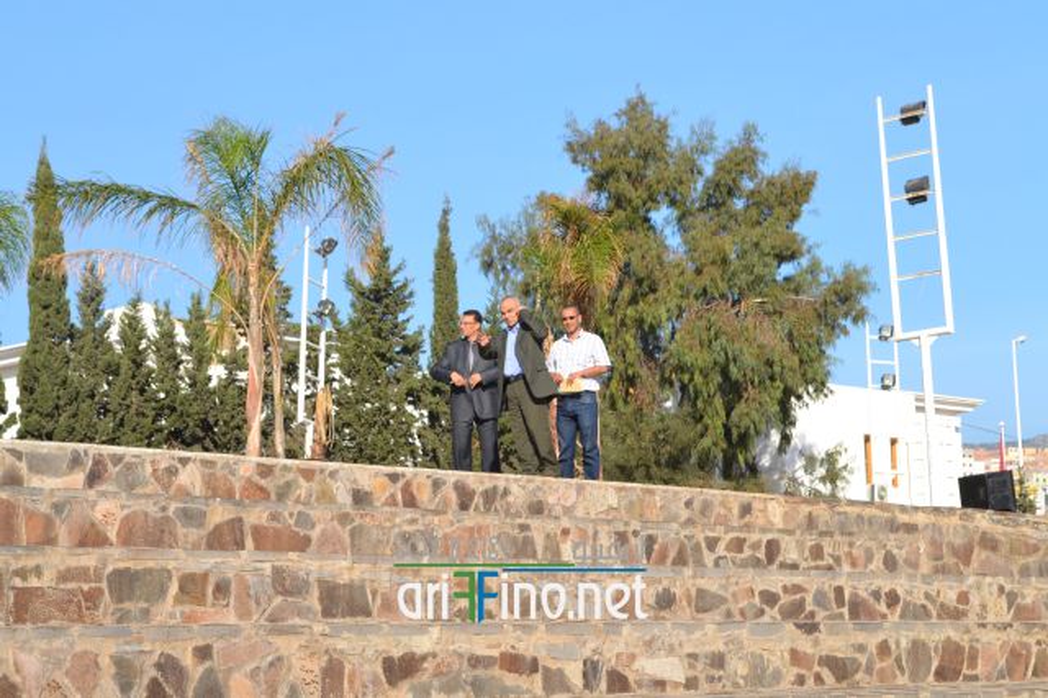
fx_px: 2400
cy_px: 349
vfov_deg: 16.5
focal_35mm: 82
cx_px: 524
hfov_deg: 24.6
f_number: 9
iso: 100
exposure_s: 1/320
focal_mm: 55
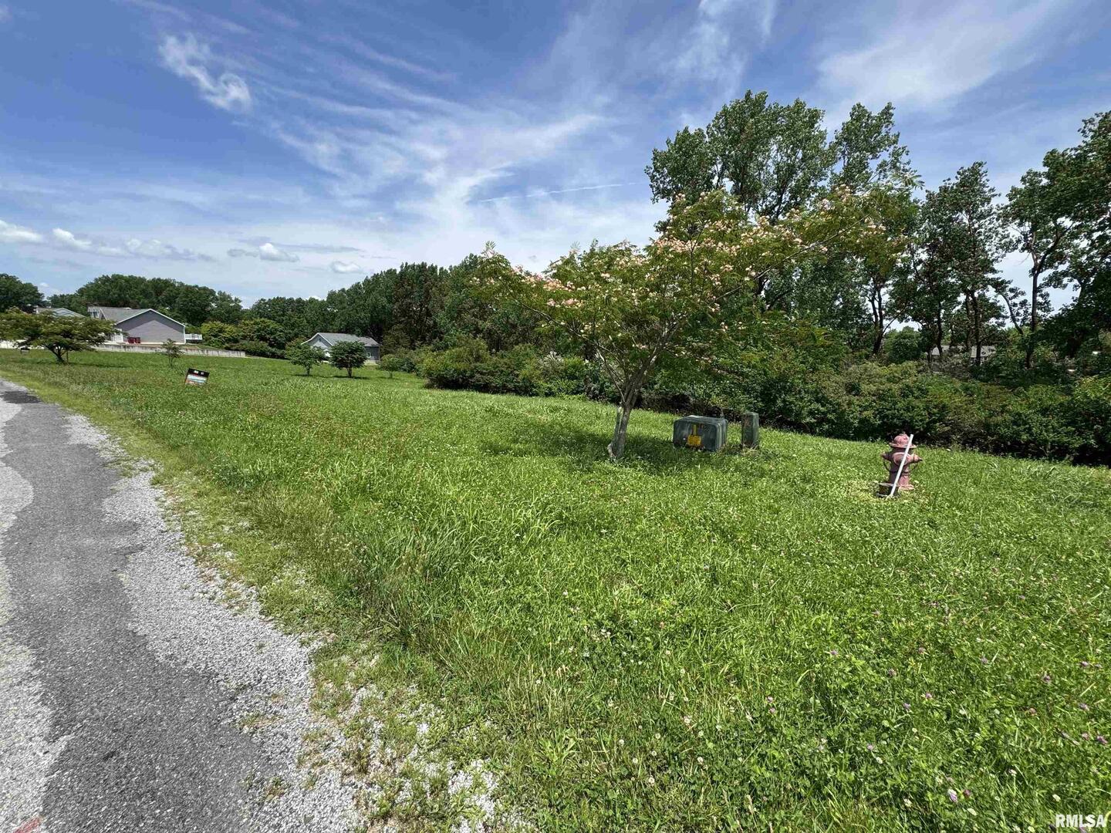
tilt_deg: -9.9
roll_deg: -2.1
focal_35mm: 14
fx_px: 449
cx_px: 556
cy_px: 416
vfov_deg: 85.7
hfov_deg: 102.1
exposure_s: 1/1143
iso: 40
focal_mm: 2.22
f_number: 2.2
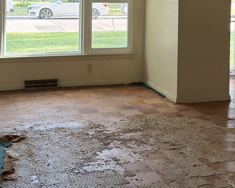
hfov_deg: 27.7
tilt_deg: -1.9
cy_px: 8
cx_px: 155
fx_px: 473
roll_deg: -0.4
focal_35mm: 68
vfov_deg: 21.8
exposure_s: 1/182
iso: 200
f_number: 1.78
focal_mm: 6.76
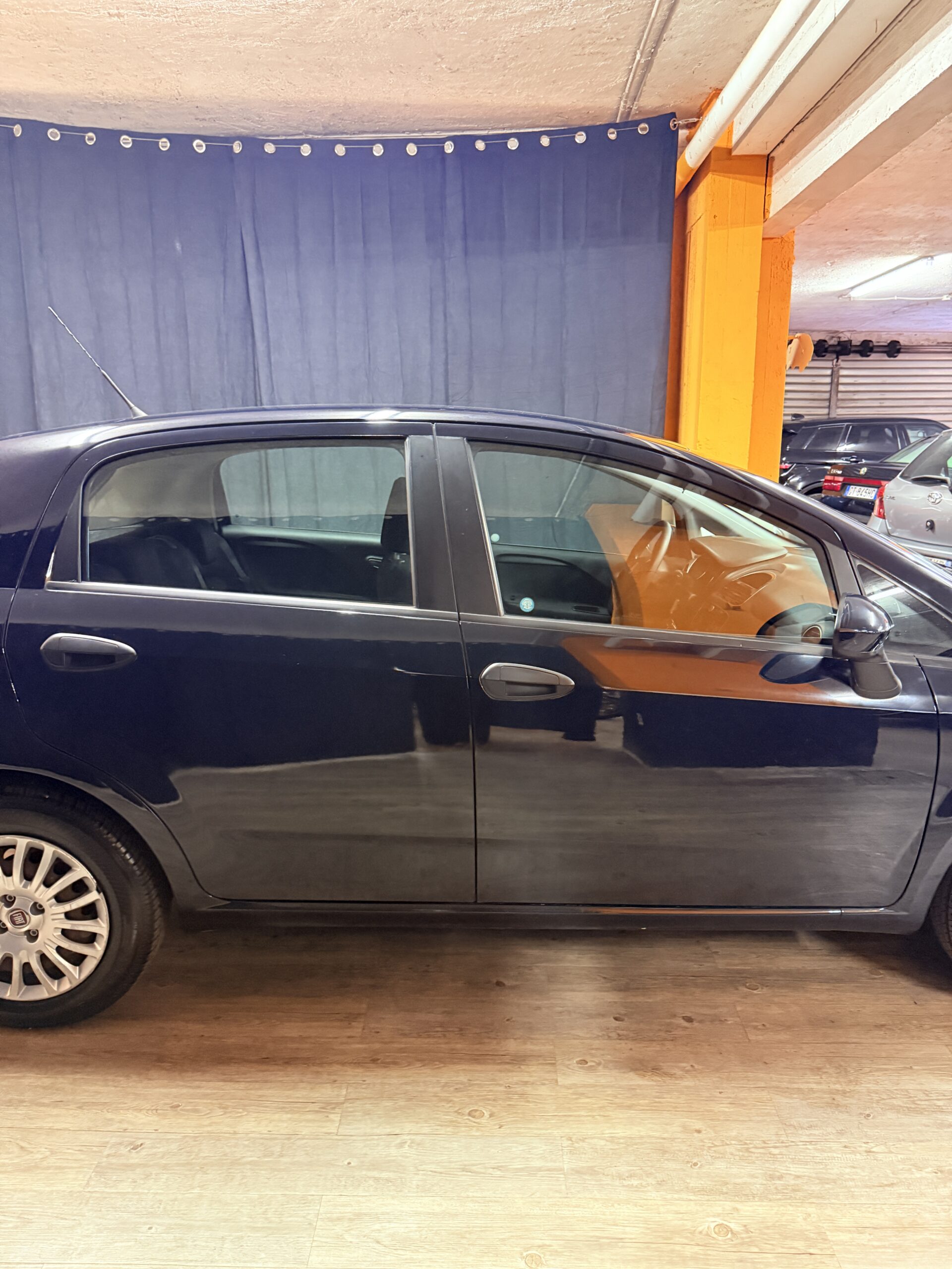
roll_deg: +0.6
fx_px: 880
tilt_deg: -11.8
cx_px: 476
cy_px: 634
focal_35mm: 24
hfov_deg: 56.8
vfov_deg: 71.6
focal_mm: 6.76
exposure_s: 1/33
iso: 800
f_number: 1.78
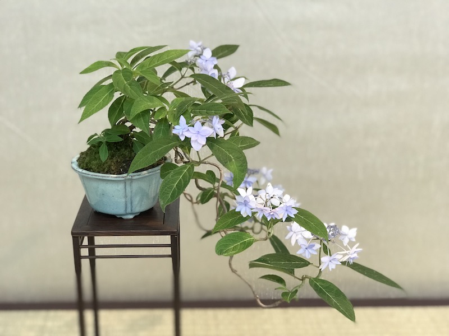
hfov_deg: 33.8
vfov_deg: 25.7
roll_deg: -0.2
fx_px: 739
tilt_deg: -18.7
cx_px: 224
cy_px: 168
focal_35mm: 57
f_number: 2.8
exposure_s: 1/50
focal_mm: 6.6
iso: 80
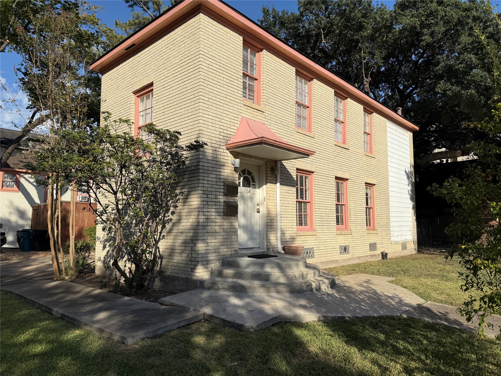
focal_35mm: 24
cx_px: 250
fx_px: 347
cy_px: 188
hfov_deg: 71.6
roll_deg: +0.1
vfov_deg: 56.8
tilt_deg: +5.5
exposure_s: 1/7353
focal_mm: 6.76
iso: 80
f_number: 1.78
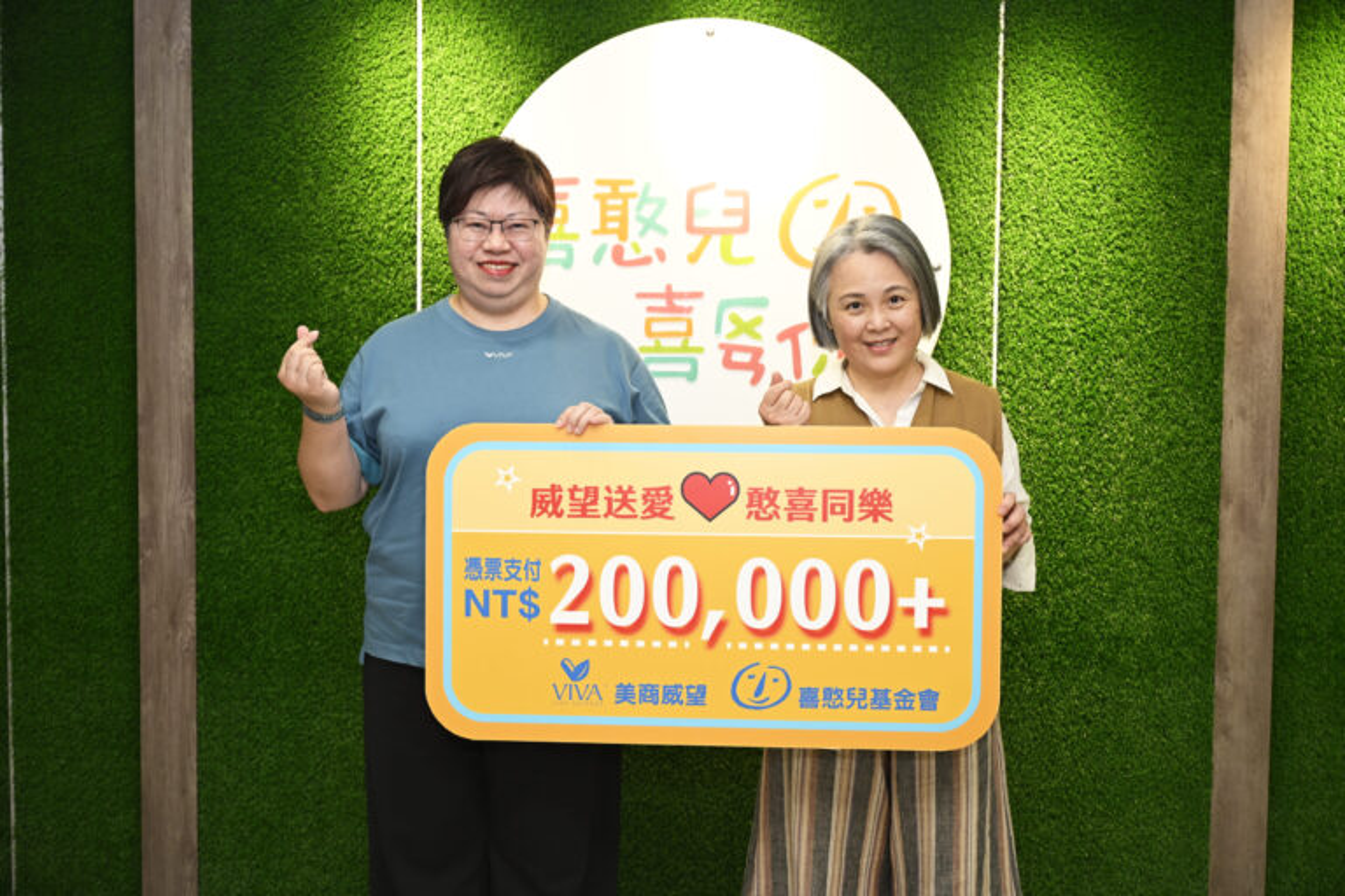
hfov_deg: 50.7
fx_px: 1420
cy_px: 448
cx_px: 672
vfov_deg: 35.1
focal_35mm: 38
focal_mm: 38
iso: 800
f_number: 3.2
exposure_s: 1/250
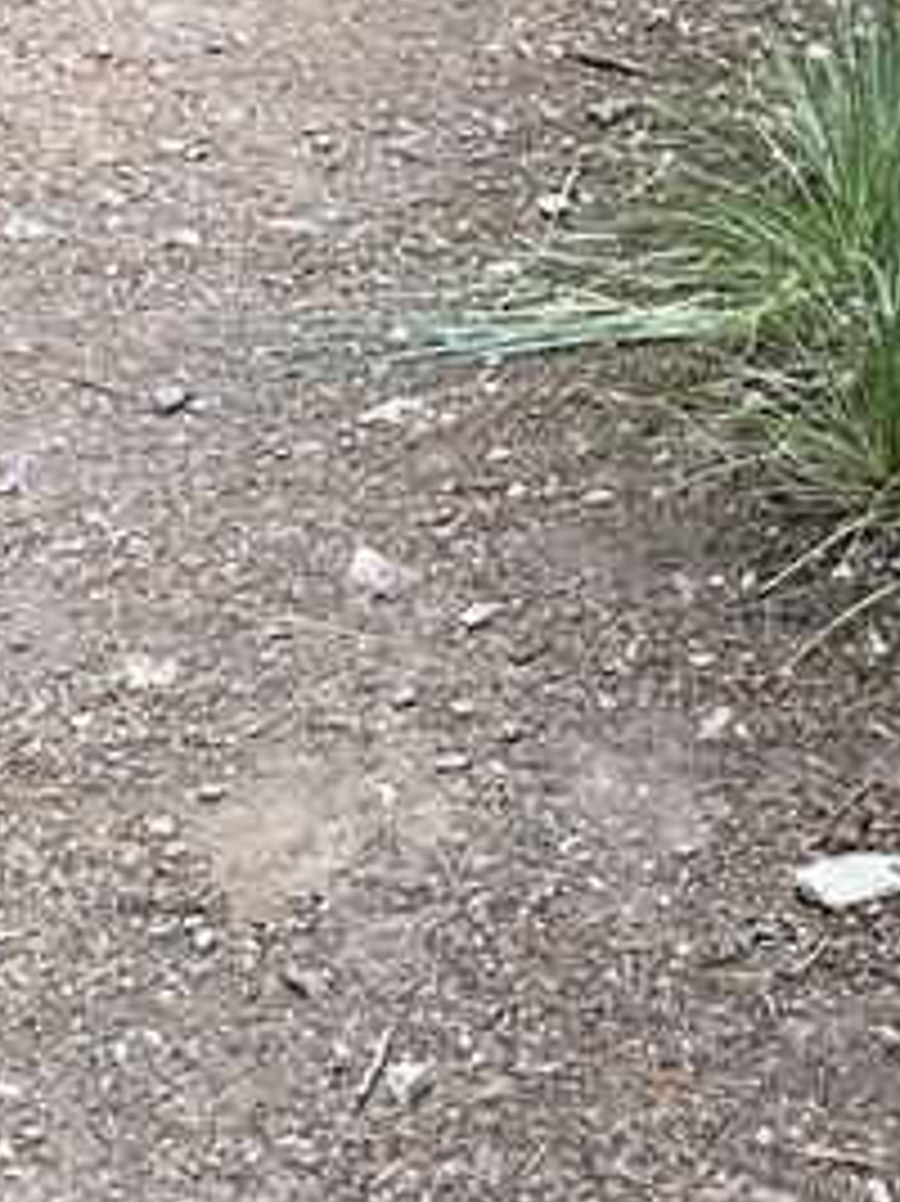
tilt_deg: -7.7
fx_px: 4163
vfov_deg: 14.7
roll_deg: -0.3
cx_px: 94
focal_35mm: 120
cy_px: -867
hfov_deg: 12.3
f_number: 1.78
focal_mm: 6.86
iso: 64
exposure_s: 1/185
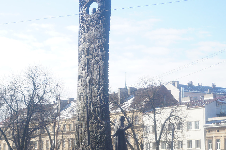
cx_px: 68
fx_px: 678
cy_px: 71
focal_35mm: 108
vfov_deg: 12.7
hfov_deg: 18.9
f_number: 11
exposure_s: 1/320
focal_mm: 40
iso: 100
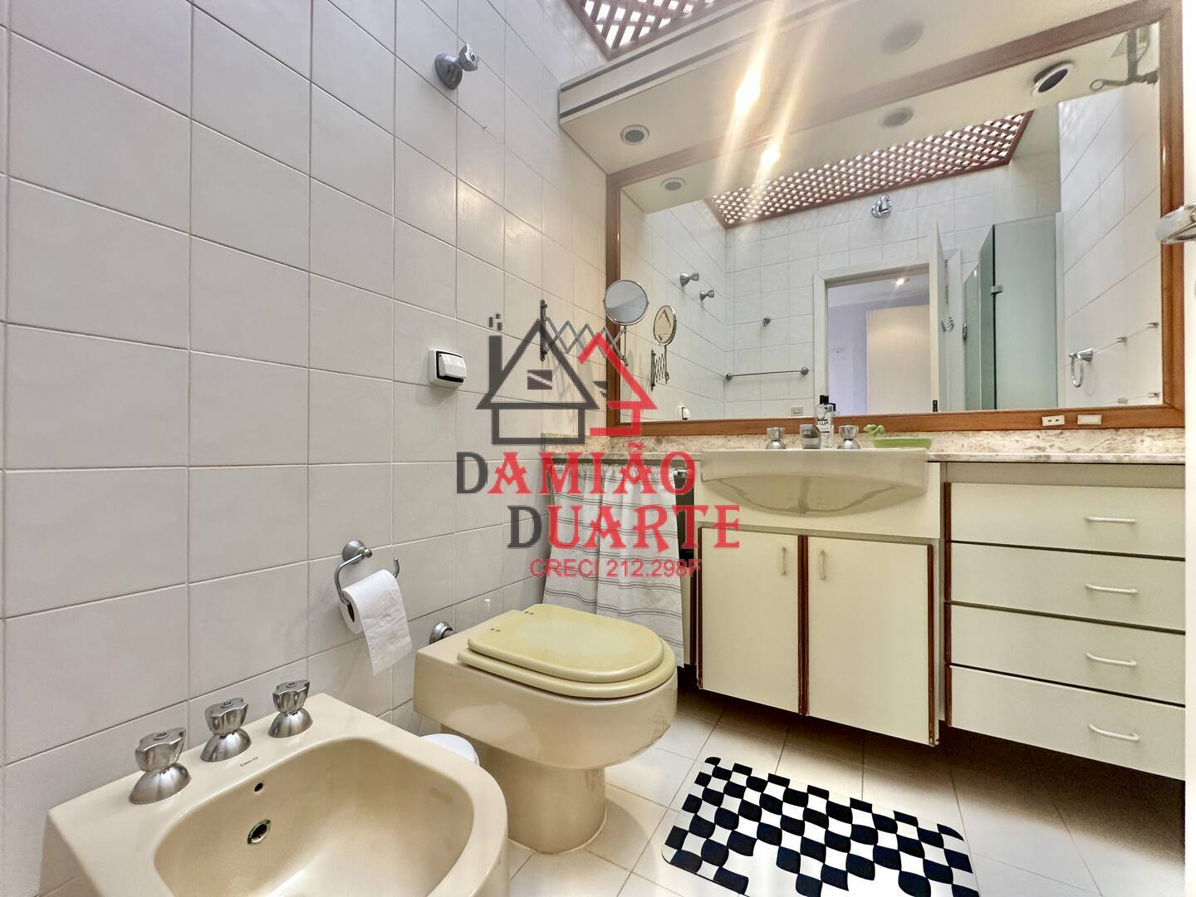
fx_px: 484
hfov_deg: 102.1
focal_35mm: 14
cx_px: 598
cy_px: 448
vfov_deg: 85.7
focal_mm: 2.22
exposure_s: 1/120
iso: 160
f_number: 2.2
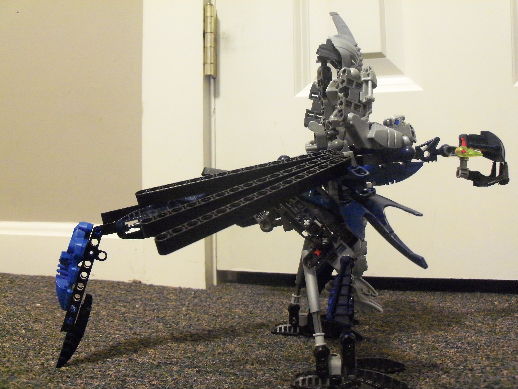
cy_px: 194
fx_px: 524
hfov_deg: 52.6
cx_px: 259
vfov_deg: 40.7
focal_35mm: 35
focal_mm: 6.3
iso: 400
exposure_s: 1/2
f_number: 3
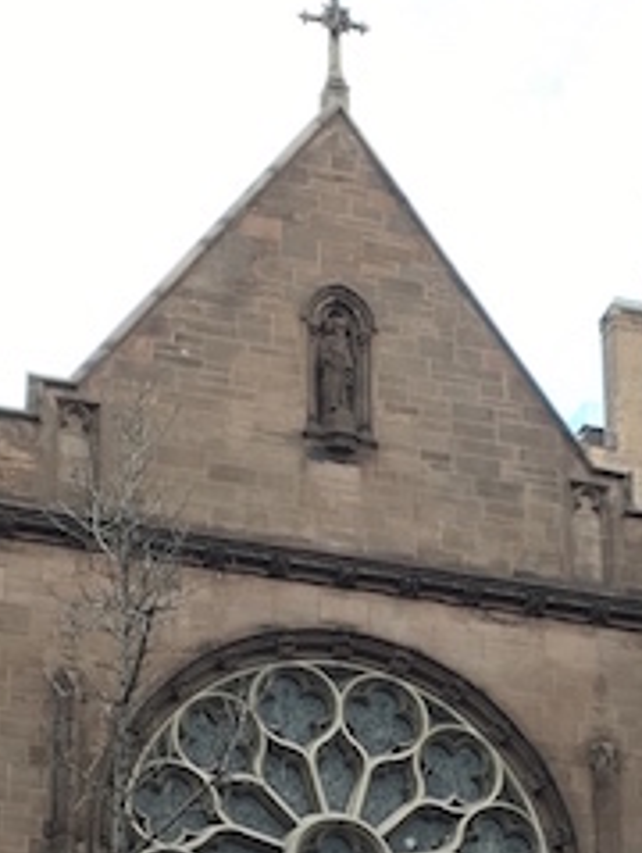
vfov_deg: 15.7
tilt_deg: +25.3
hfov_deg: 12.0
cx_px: 314
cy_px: 746
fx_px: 3058
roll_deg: +0.6
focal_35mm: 124
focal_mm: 4.15
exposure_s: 1/40
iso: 25
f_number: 2.2
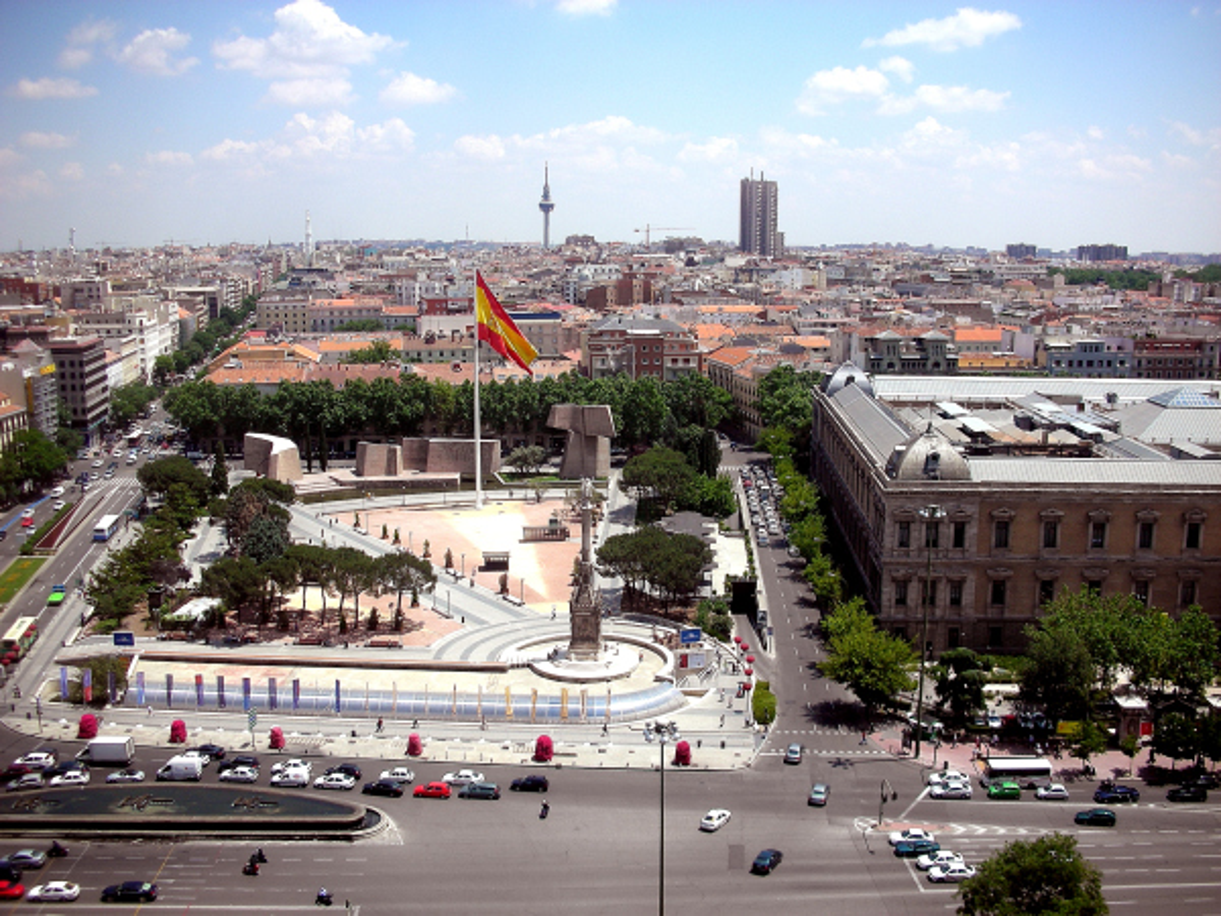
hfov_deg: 52.6
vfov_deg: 40.7
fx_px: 1235
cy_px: 458
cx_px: 610
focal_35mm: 35
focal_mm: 5.8
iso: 50
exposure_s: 1/86
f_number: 8.5
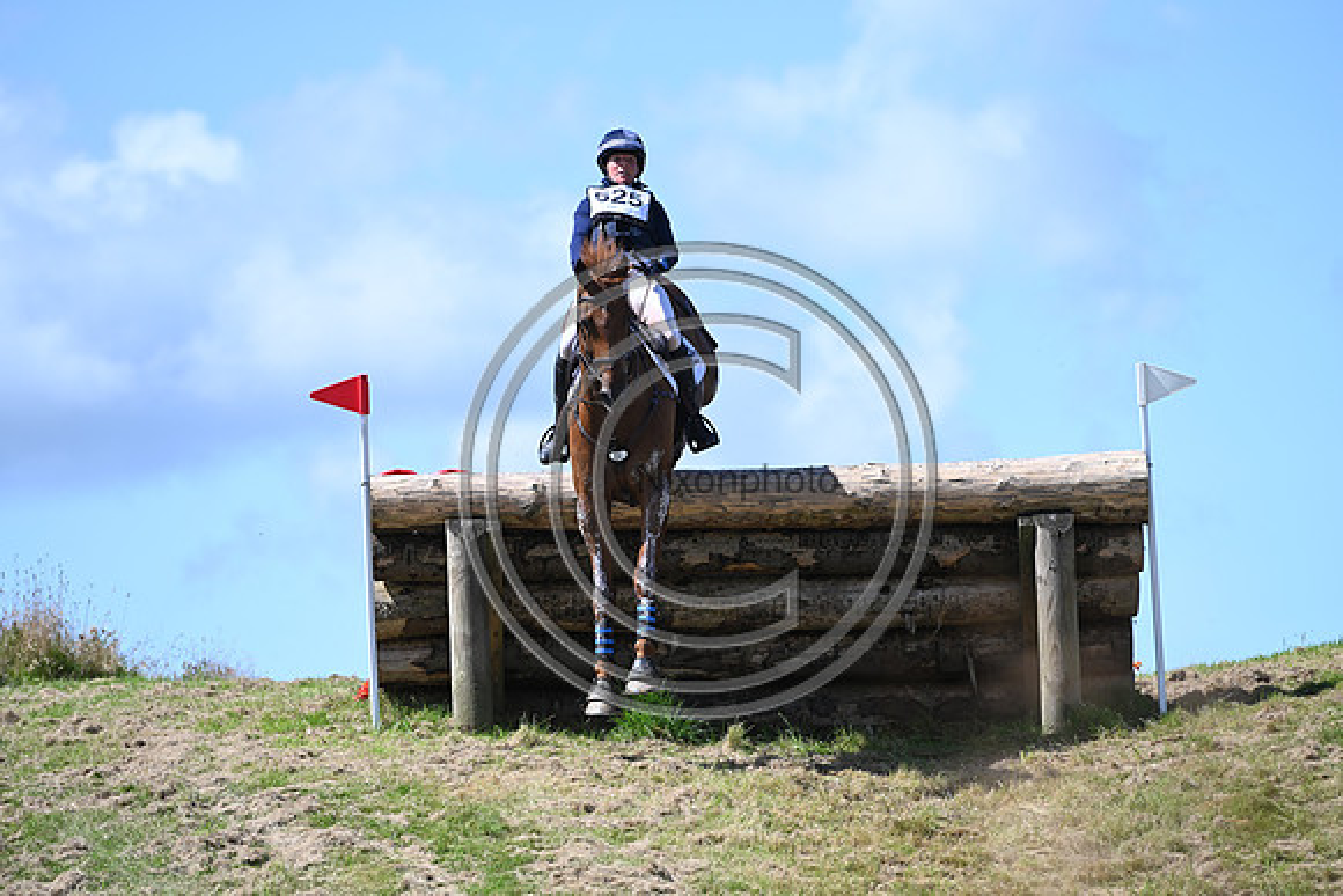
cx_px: 672
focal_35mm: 195
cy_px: 448
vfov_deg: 7.0
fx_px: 7276
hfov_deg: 10.5
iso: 220
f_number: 4.5
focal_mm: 195
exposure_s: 1/1250
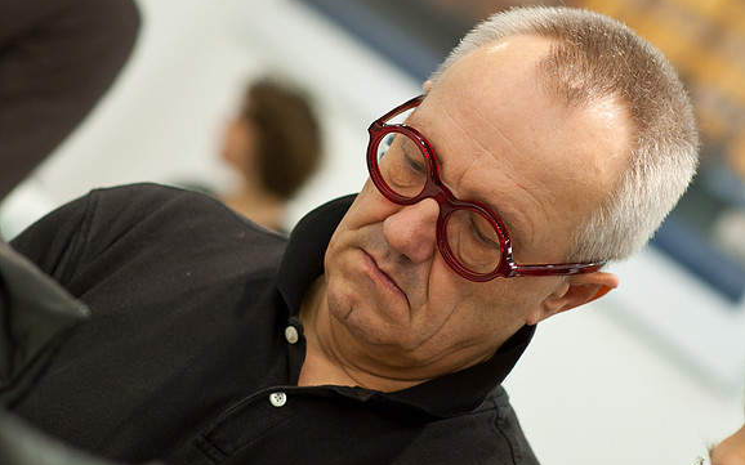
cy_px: 234
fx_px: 1766
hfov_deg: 23.8
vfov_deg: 15.0
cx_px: 372
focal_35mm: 87
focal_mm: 85
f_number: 3.2
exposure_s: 1/250
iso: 1250
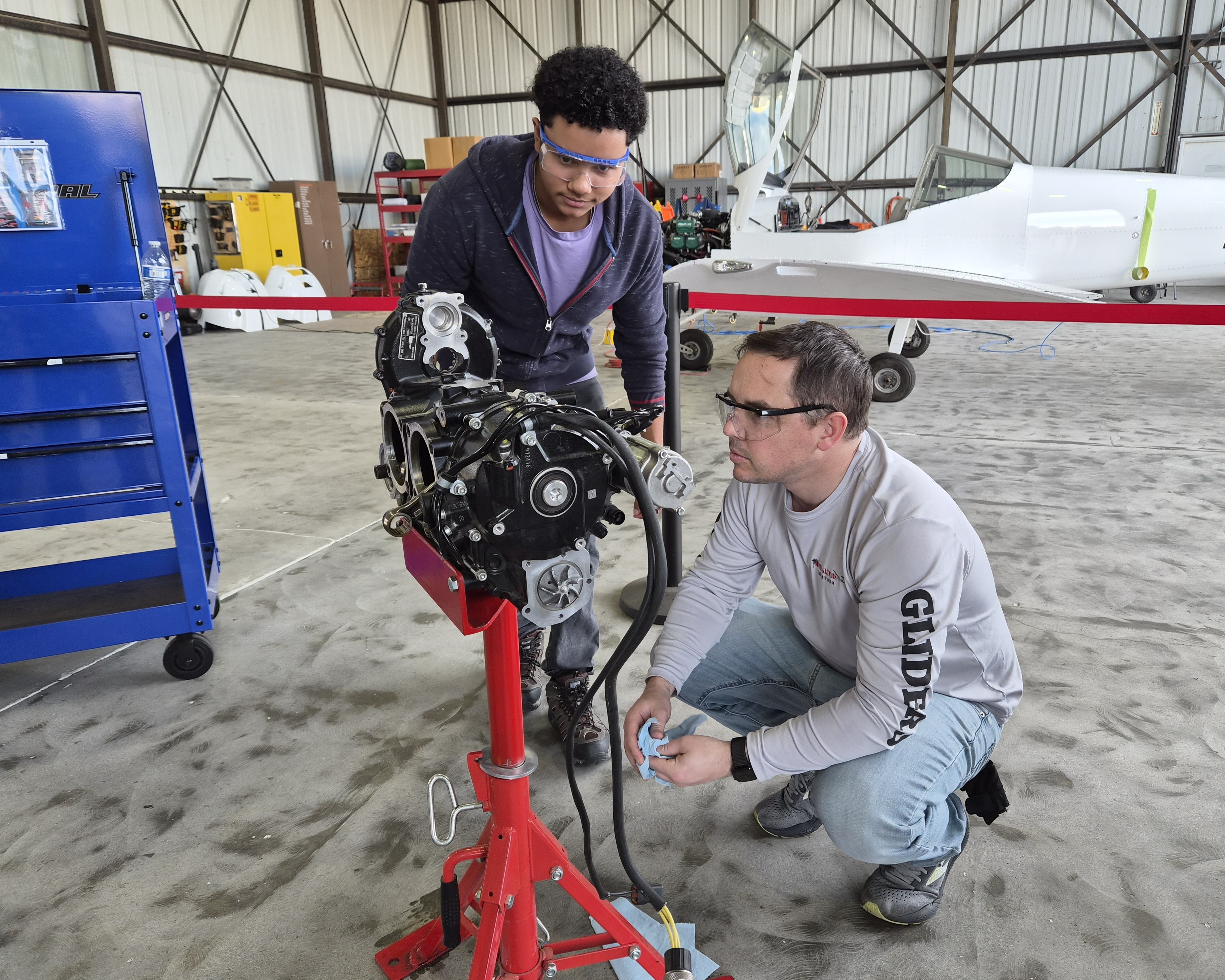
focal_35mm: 24
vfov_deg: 58.8
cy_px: 490
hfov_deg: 70.3
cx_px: 633
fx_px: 870
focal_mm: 5.4
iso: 50
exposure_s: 1/180
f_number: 1.8
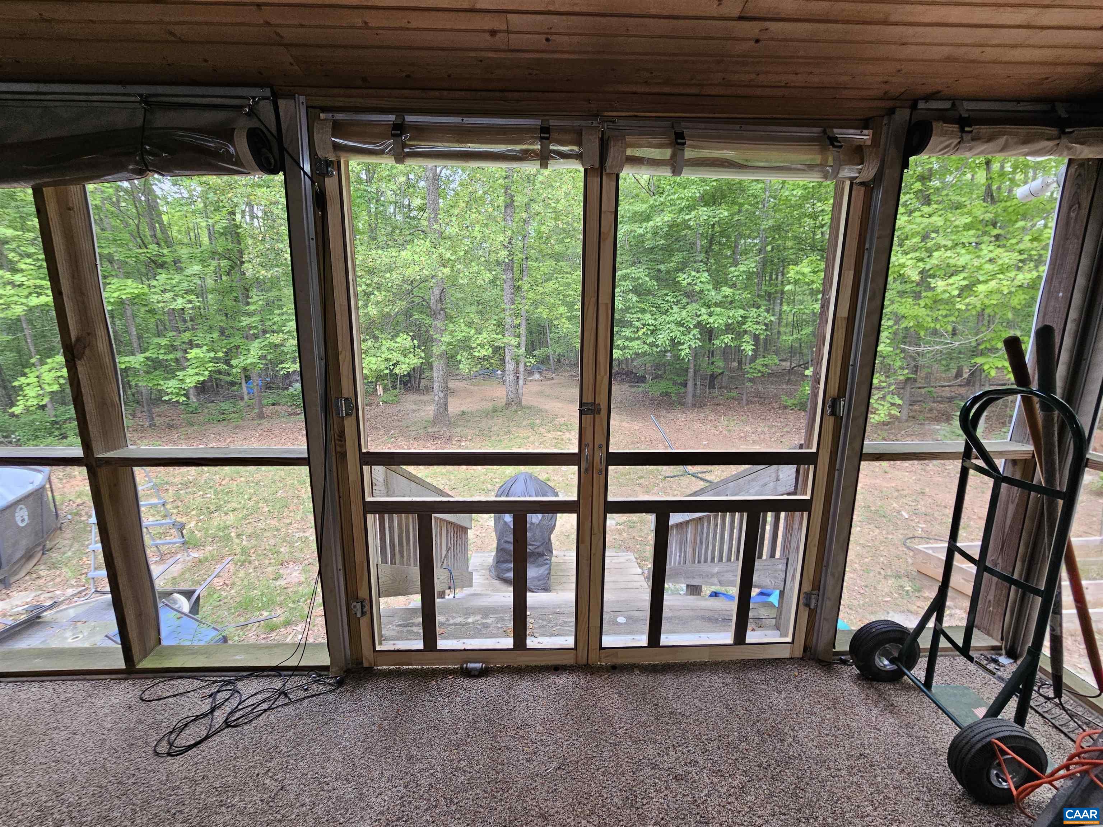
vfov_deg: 89.9
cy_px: 414
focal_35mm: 13
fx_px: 414
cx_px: 552
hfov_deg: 106.2
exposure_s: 1/60
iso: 64
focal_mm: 2.2
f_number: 2.2
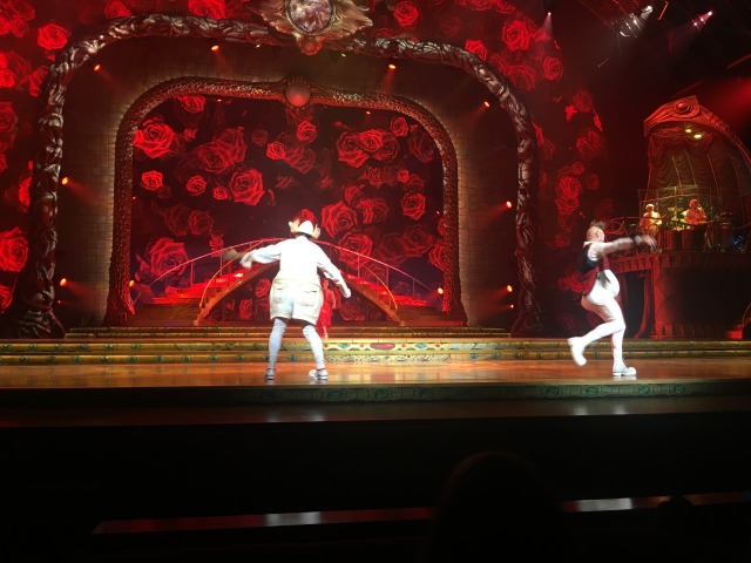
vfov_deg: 48.2
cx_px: 376
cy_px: 282
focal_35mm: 29
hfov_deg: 61.7
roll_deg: +0.1
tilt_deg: +4.6
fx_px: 629
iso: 50
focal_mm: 4.15
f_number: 2.2
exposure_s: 1/30
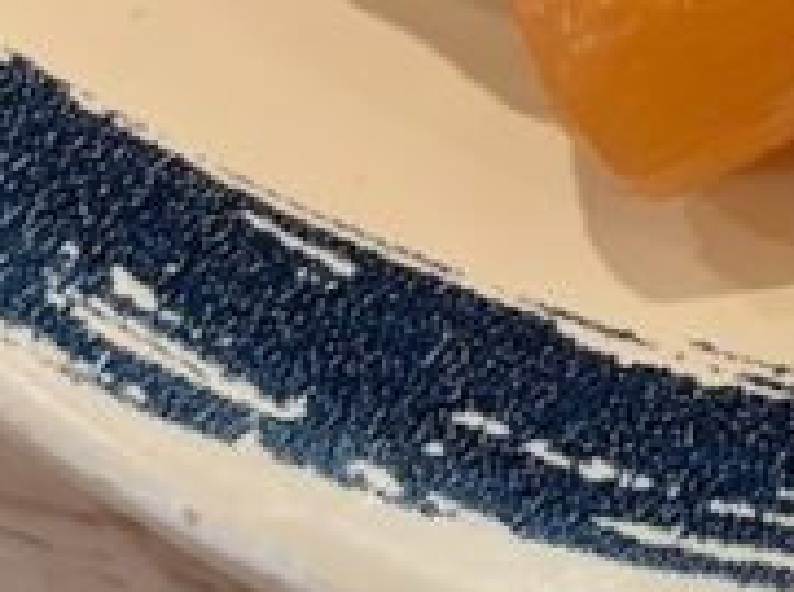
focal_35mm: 295
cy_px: -807
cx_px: 1456
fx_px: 6753
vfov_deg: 4.9
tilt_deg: -55.3
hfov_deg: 6.6
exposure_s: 1/50
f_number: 1.6
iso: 32
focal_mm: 5.96
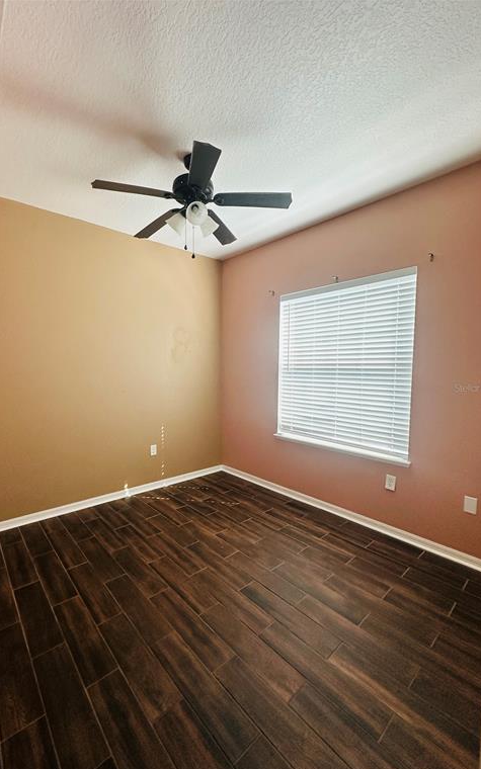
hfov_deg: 74.4
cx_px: 209
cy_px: 388
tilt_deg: -3.4
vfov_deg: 101.5
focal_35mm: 15
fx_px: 315
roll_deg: -1.1
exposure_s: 1/120
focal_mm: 2.22
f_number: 2.2
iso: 200
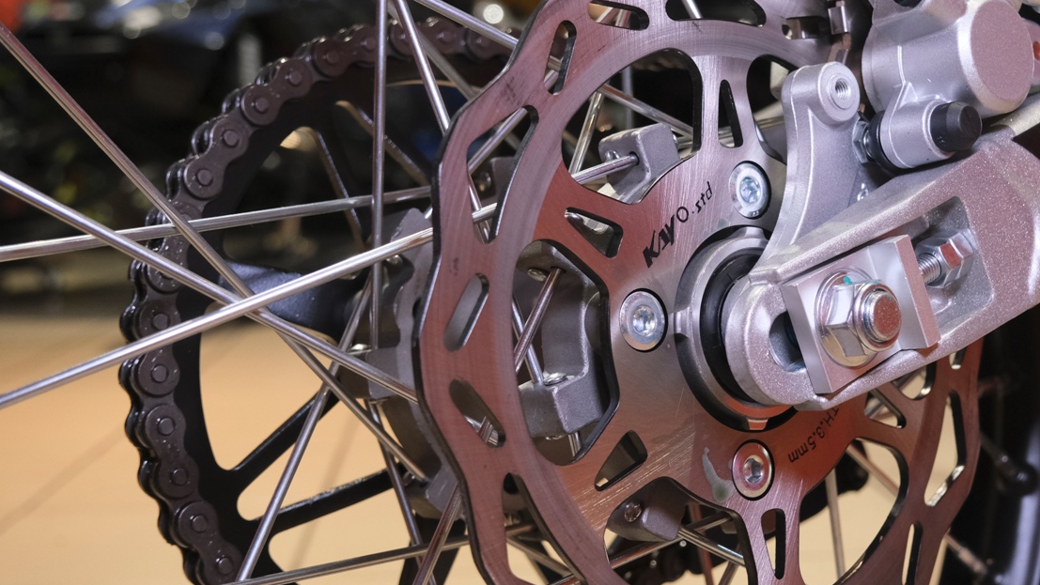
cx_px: 725
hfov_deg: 38.5
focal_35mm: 53
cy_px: 251
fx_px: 1462
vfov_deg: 22.6
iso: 1600
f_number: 4
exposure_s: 1/160
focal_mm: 23.5
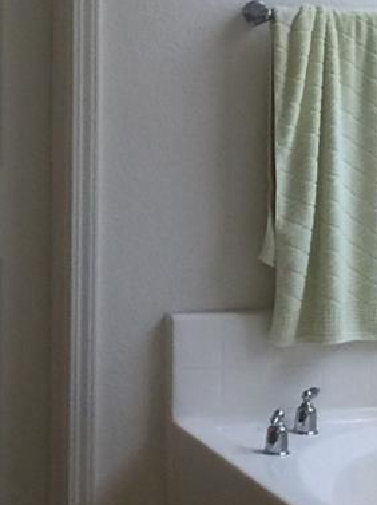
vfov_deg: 12.8
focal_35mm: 154
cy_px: 117
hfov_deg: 9.5
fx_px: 2240
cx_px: 414
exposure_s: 1/15
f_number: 2.2
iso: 40
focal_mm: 4.15
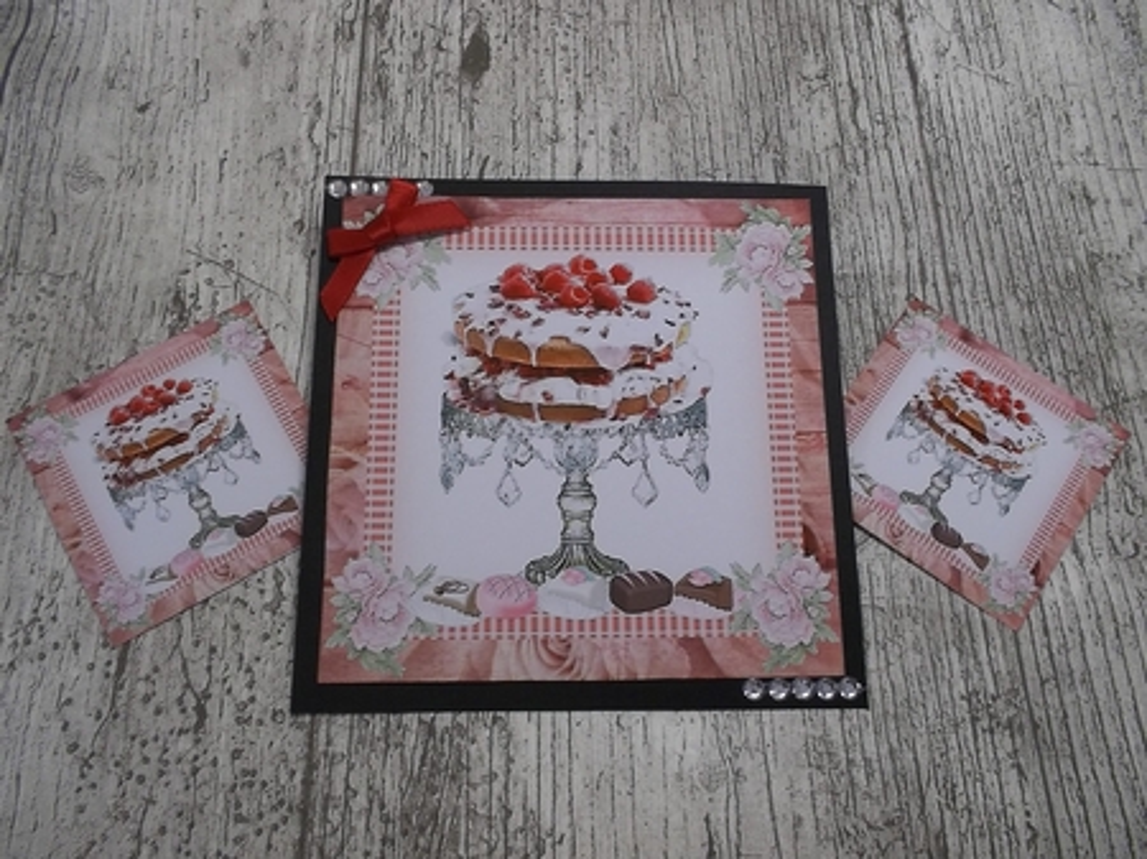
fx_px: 960
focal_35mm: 29
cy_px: 430
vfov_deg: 48.2
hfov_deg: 61.7
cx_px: 574
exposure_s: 1/30
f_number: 3.3
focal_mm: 4.1
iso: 107
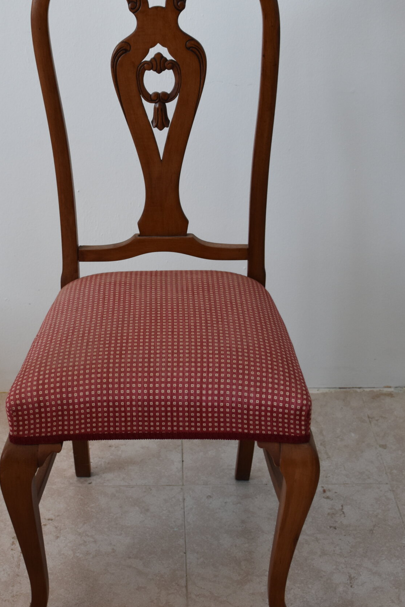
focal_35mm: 60
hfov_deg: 22.6
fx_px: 1013
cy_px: 247
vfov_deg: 33.3
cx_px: 147
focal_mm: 26
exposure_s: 1/80
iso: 800
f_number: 4
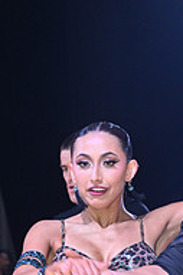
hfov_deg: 6.0
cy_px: 354
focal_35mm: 228
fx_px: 1742
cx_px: 221
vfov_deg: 8.9
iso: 1600
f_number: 11
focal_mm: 75
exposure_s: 1/200
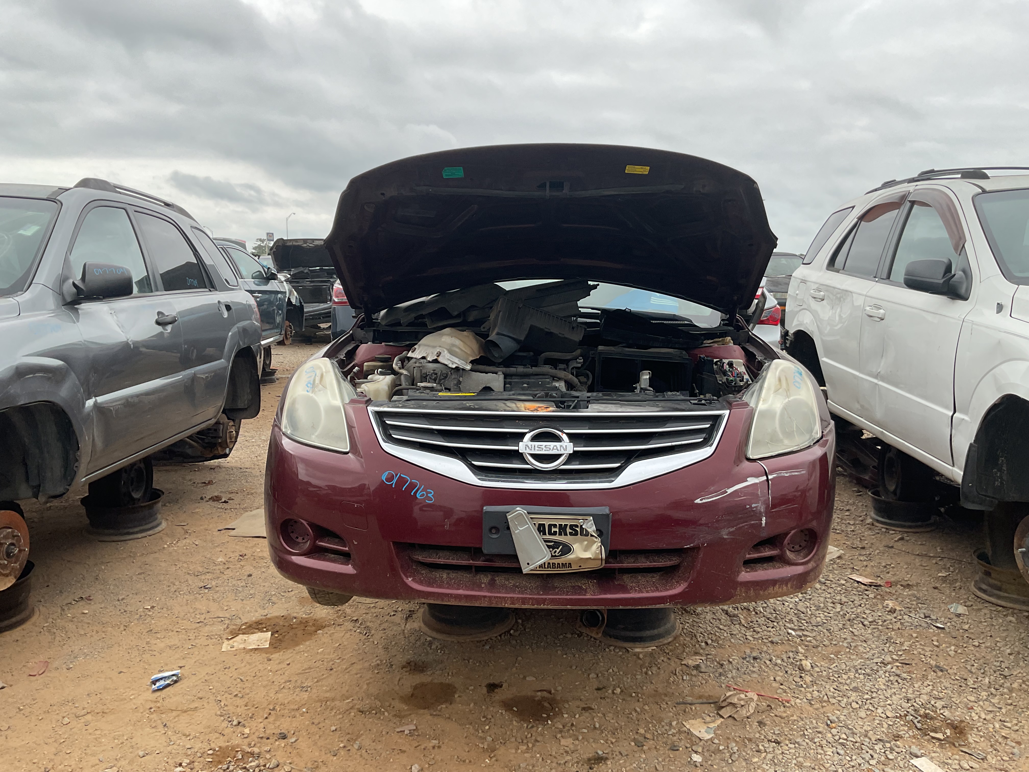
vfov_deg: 48.2
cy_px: 386
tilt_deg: -8.2
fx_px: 862
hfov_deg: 61.7
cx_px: 514
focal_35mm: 29
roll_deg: +0.1
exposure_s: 1/842
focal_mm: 3
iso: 16
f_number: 1.8
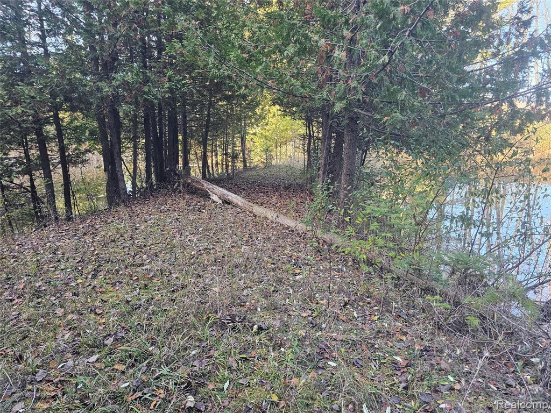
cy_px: 206
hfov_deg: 73.9
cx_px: 276
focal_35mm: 23
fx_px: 366
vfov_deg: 58.9
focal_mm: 6.3
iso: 200
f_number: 1.7
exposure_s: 1/207
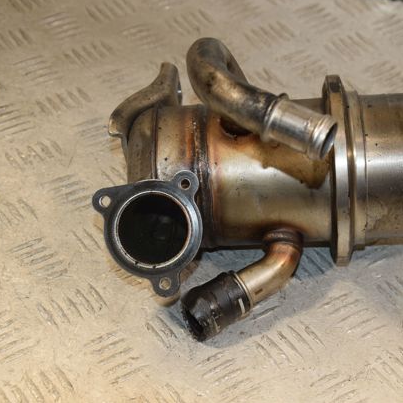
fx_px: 1120
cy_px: 194
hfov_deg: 20.4
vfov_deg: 20.4
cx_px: 261
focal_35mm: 85
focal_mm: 42
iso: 800
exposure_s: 1/200
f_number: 7.1
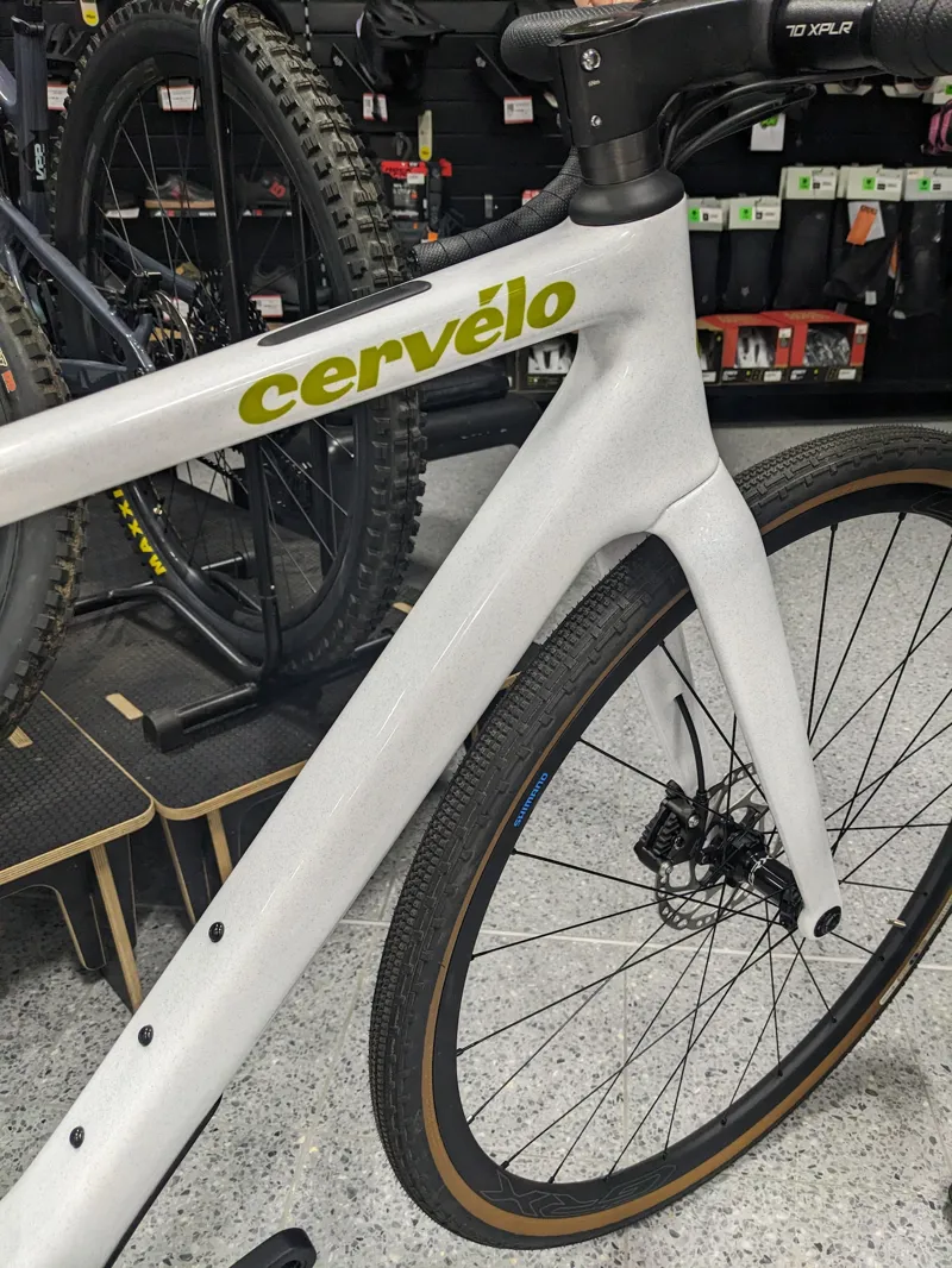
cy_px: 634
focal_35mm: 27
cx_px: 476
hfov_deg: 51.4
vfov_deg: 65.3
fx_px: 990
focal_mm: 4.38
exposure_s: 1/99.9
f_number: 1.73
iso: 159
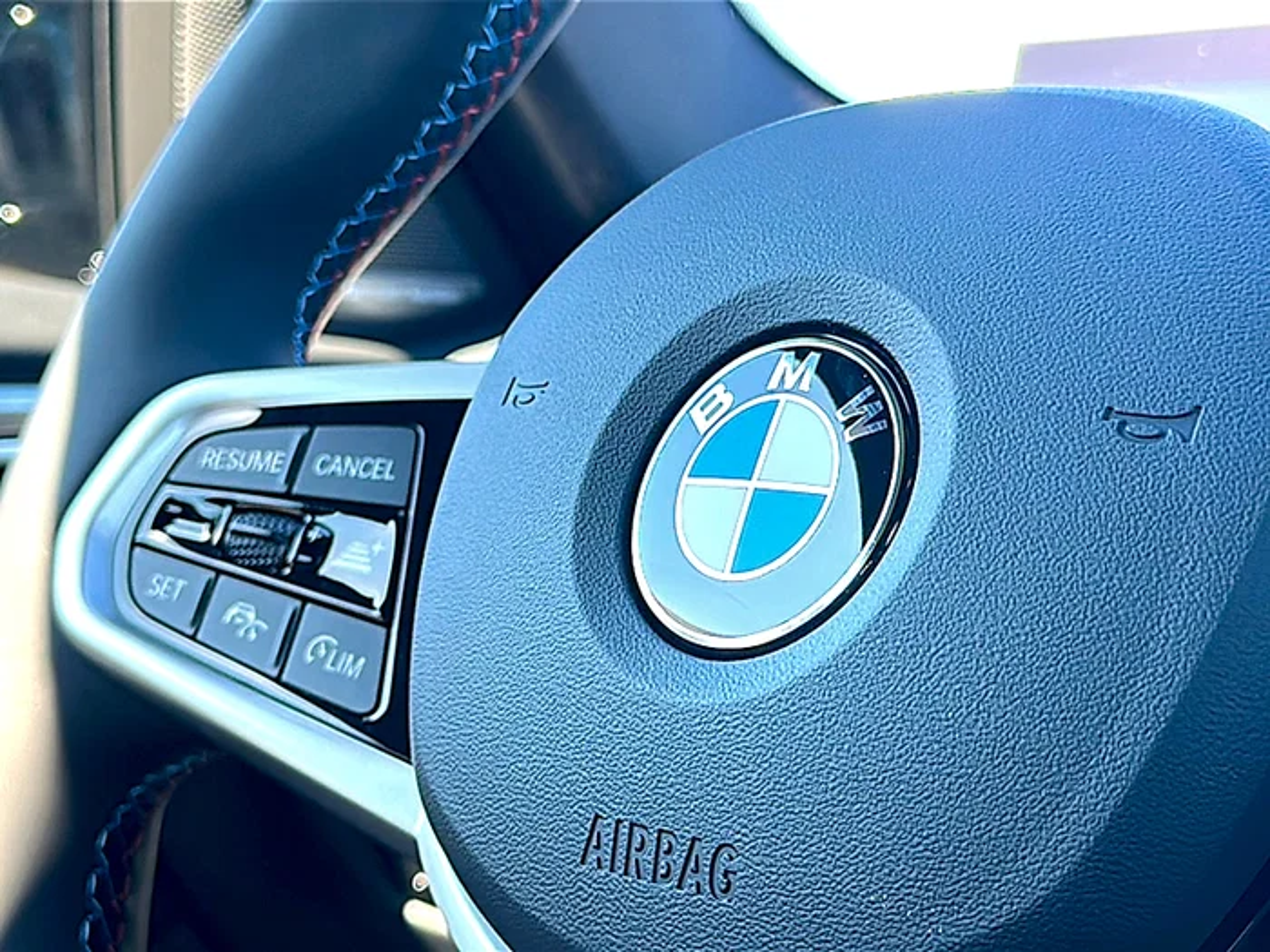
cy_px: 476
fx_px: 1798
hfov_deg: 38.9
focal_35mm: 49
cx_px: 635
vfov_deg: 29.7
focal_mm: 6.86
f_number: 1.78
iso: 64
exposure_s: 1/196
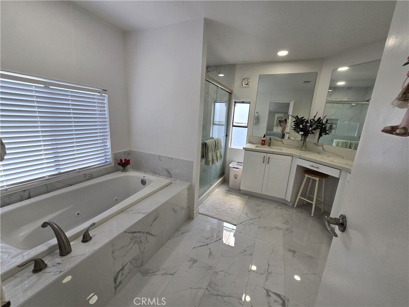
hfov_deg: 106.2
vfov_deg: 89.9
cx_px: 204
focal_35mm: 13
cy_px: 154
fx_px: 154
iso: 64
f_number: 2.2
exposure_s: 1/120
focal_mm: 2.2
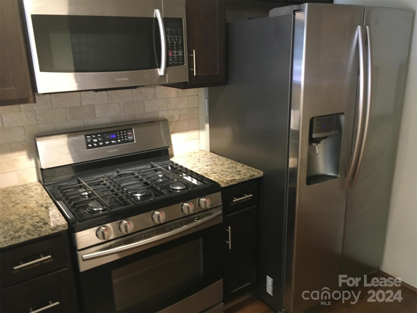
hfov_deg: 61.7
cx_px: 208
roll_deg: +1.9
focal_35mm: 29
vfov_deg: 48.2
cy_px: 156
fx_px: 349
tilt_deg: -16.0
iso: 200
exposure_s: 1/24
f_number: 2.2
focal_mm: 4.15
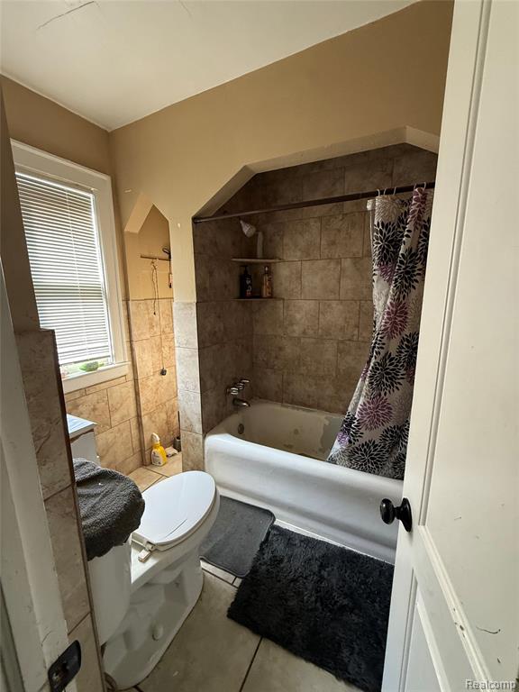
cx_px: 260
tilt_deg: -10.7
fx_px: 280
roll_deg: +0.0
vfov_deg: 102.1
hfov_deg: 85.7
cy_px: 346
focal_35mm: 14
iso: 320
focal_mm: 2.22
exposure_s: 1/63
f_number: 2.2
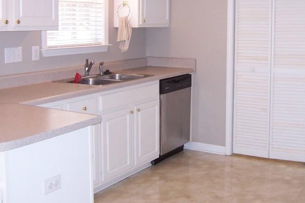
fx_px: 441
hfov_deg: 38.1
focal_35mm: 52
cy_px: 53
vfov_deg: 25.7
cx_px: 180
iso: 140
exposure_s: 1/60
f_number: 2.8
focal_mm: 5.5
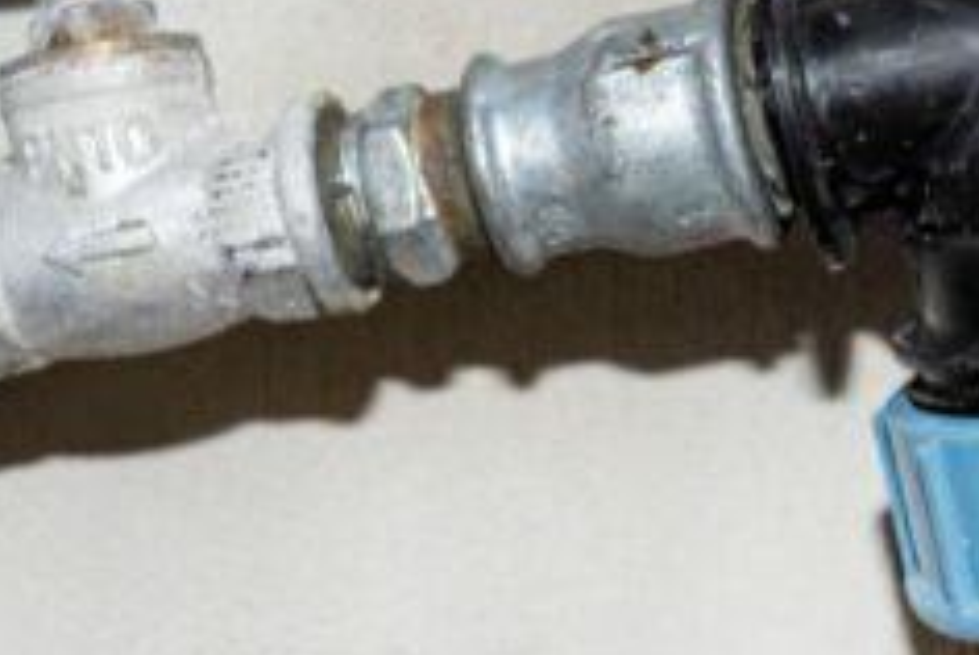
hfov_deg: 17.2
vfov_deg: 12.0
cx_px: 1116
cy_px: 408
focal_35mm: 114
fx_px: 3104
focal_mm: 35
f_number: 6.3
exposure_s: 1/60
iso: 100
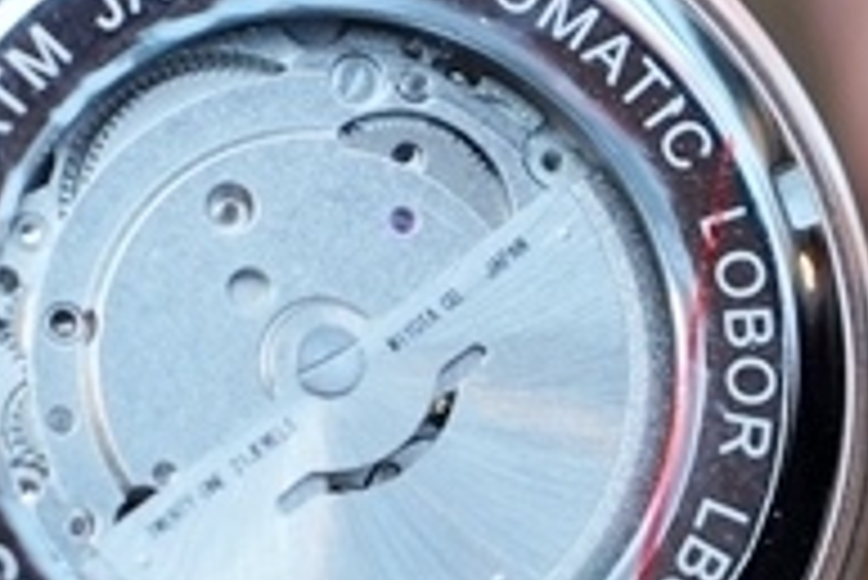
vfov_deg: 2.5
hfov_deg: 3.8
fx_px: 13102
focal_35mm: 543
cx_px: 292
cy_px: 425
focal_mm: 105
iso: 250
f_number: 4
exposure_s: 1/60
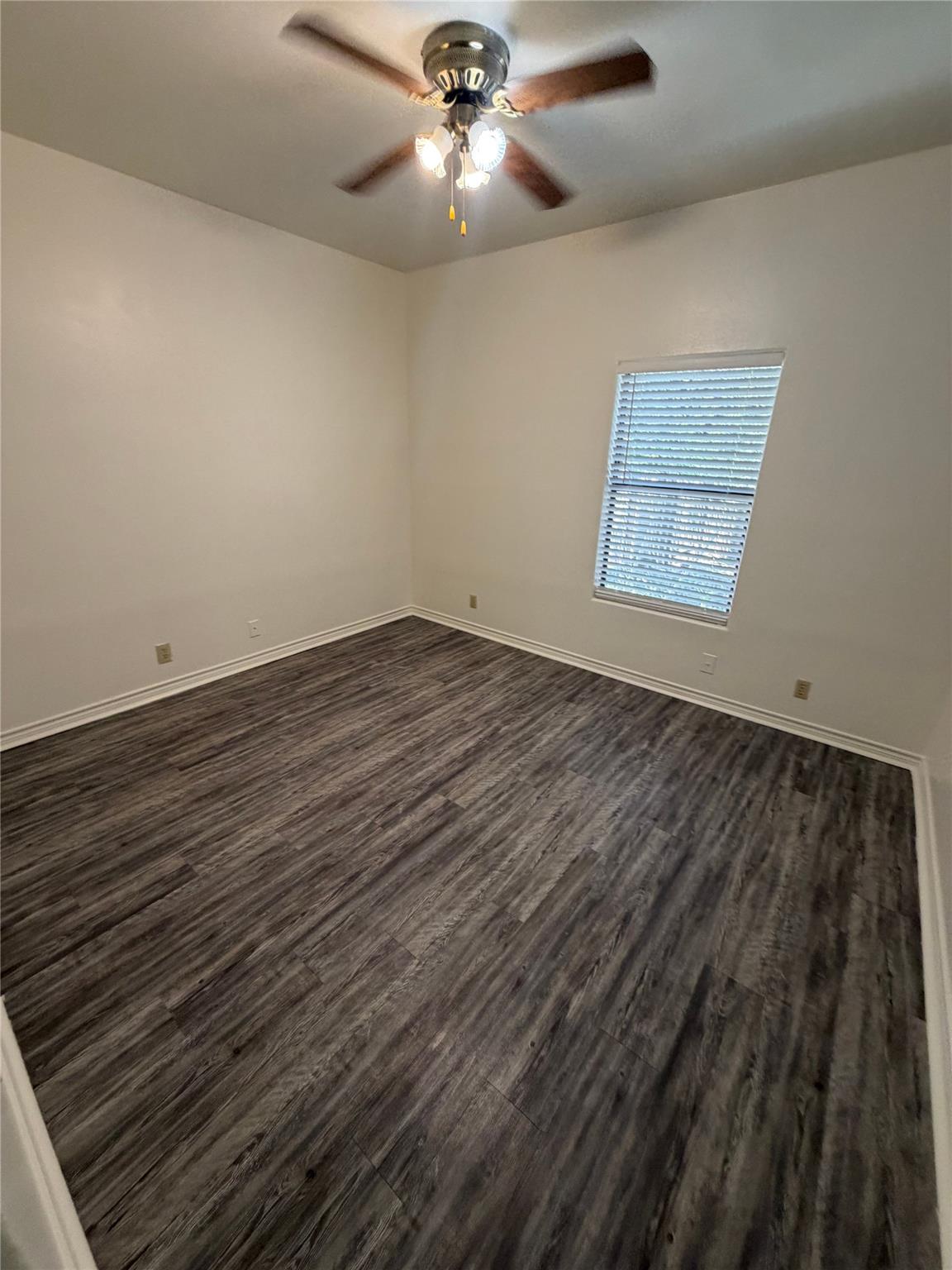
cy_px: 635
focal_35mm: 14
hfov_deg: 85.7
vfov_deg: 102.1
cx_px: 476
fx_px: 513
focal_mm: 2.22
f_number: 2.2
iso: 200
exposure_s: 1/60
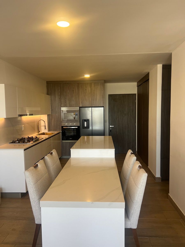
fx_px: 185
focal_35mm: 26
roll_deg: +1.6
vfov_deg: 67.3
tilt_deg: -3.0
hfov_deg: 53.1
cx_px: 92
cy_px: 124
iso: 100
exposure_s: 1/121
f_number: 1.5
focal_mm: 5.7
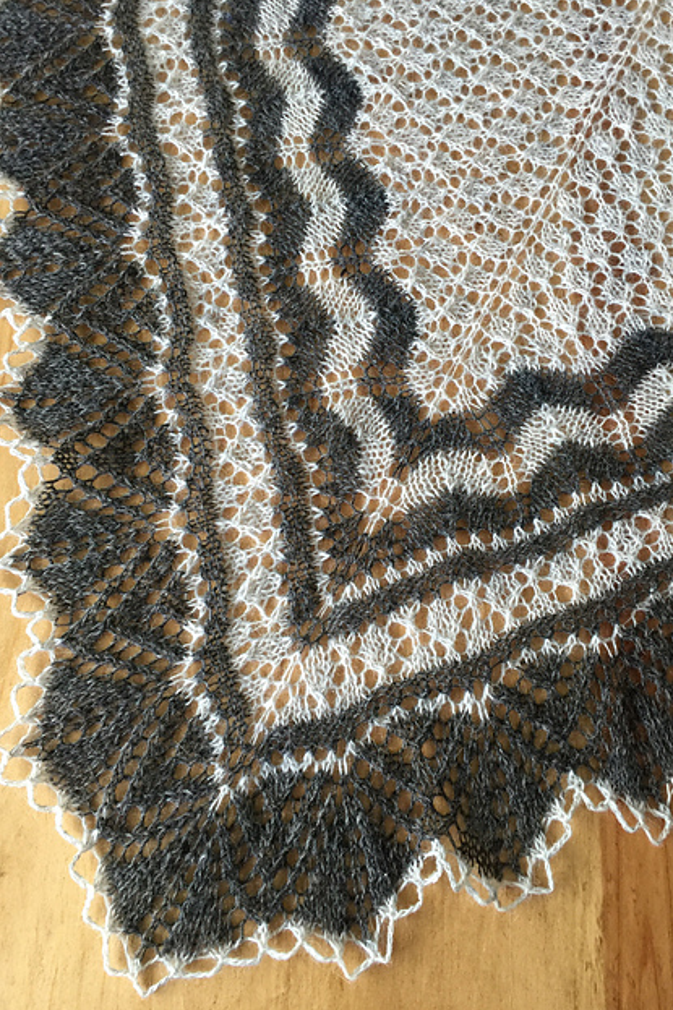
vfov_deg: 60.3
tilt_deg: -75.1
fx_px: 870
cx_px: 363
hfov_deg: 42.3
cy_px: 509
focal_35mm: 31
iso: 64
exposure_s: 1/15
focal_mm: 4.15
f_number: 2.2
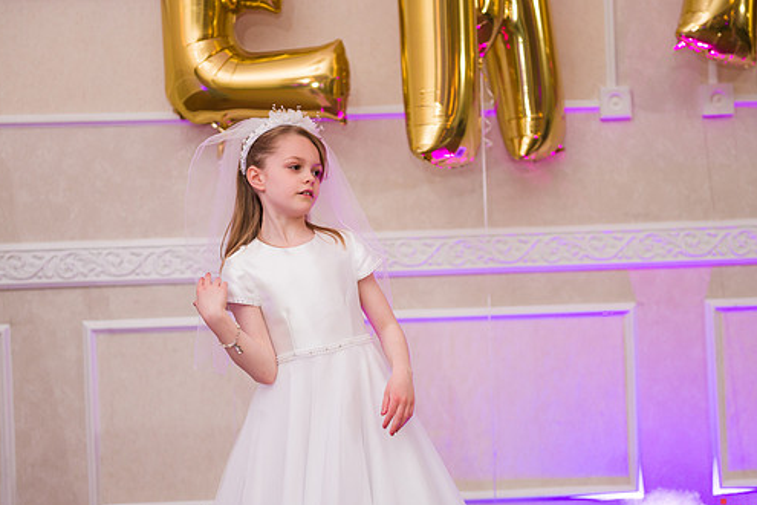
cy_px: 283
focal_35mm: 82
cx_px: 385
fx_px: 1724
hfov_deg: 24.8
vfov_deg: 16.6
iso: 1250
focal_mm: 70
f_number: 3.2
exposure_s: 1/200
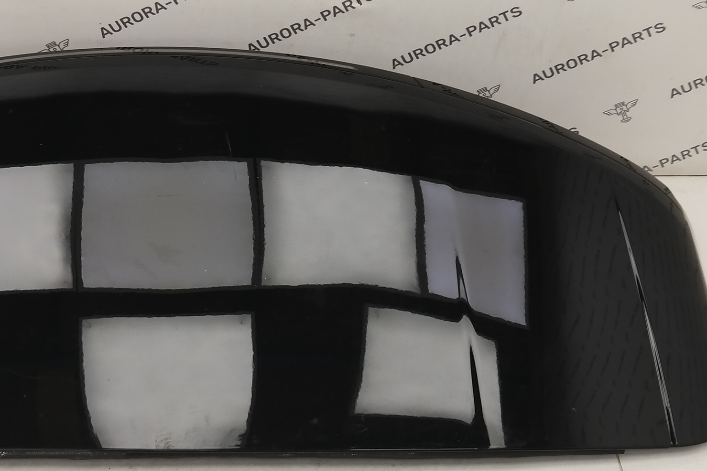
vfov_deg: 19.2
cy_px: 230
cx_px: 178
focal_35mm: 71
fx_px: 1394
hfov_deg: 28.1
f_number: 3.5
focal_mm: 18
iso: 100
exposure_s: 1/80
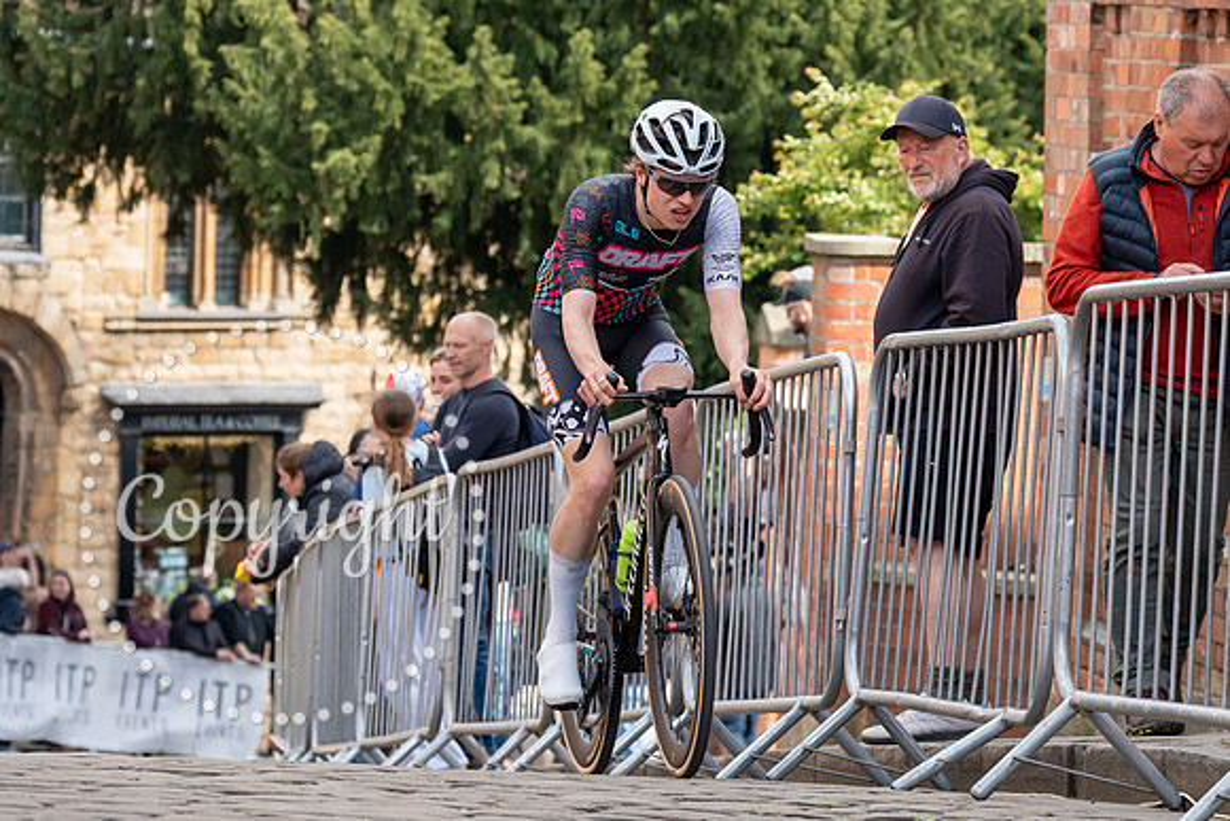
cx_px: 736
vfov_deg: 6.7
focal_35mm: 204
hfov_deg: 10.1
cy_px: 86
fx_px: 6962
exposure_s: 1/1000
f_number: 5
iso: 1000
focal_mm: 109
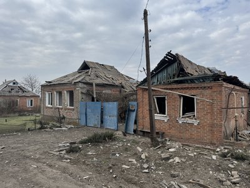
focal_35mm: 24
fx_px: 173
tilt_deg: -0.4
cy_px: 94
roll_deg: -1.6
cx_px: 125
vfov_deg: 56.8
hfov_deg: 71.6
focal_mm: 6.76
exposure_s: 1/4049
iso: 80
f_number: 1.78
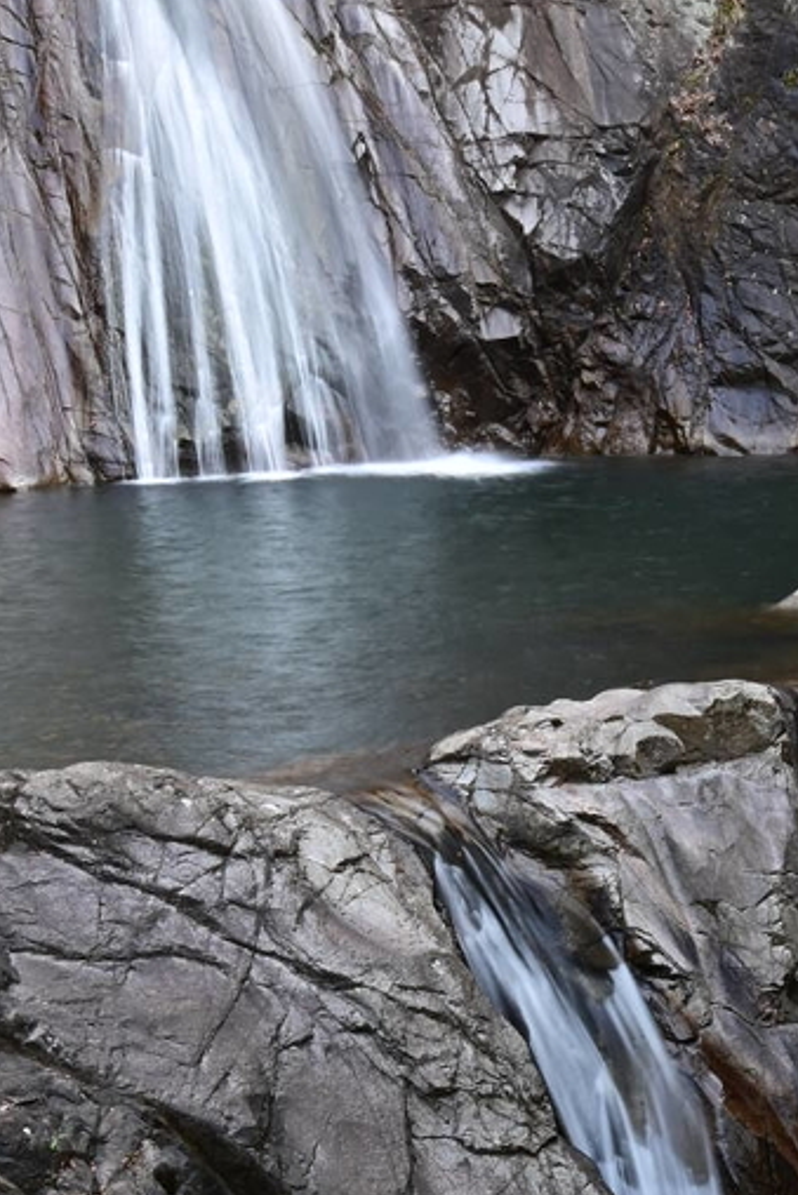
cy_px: 1197
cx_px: 796
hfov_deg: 21.8
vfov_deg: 30.9
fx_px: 1999
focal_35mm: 60
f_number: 14
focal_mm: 17
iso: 100
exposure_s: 1/1.6
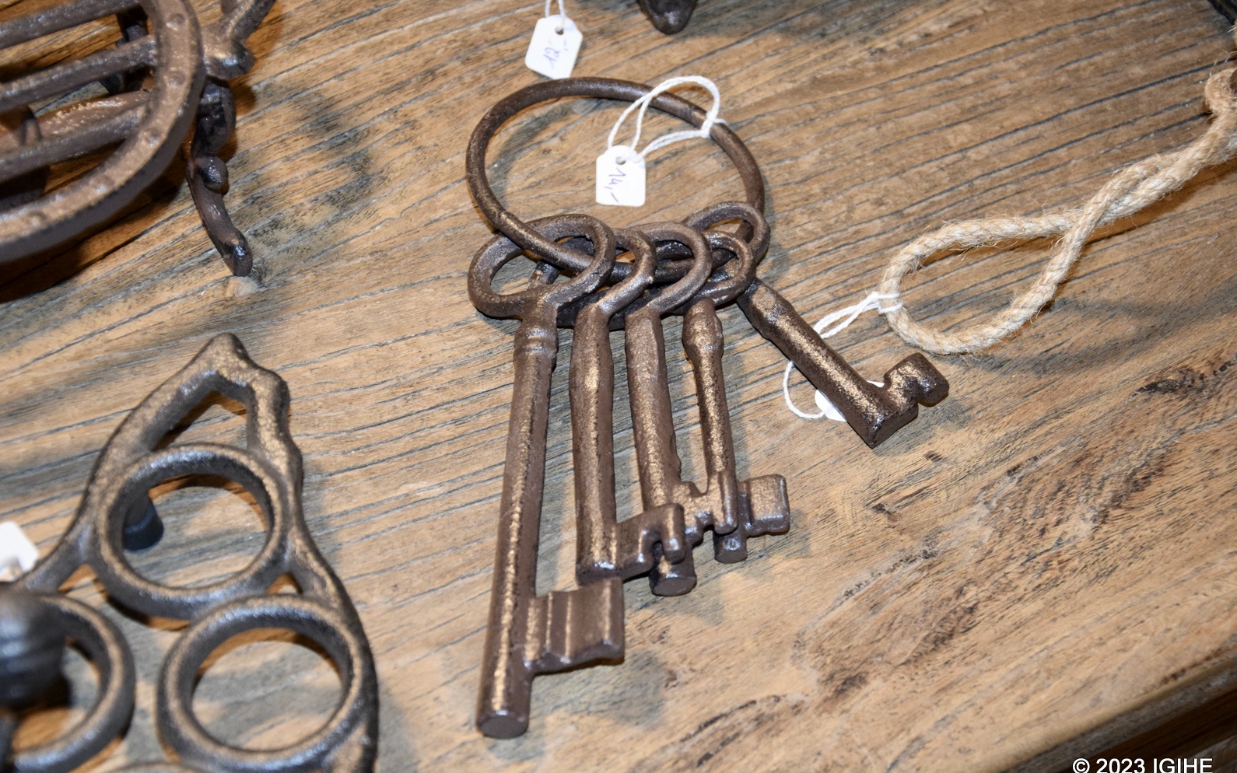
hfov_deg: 25.8
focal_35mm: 80
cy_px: 391
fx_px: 2697
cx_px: 619
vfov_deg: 16.3
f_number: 5
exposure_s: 1/60
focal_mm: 52
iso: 1800
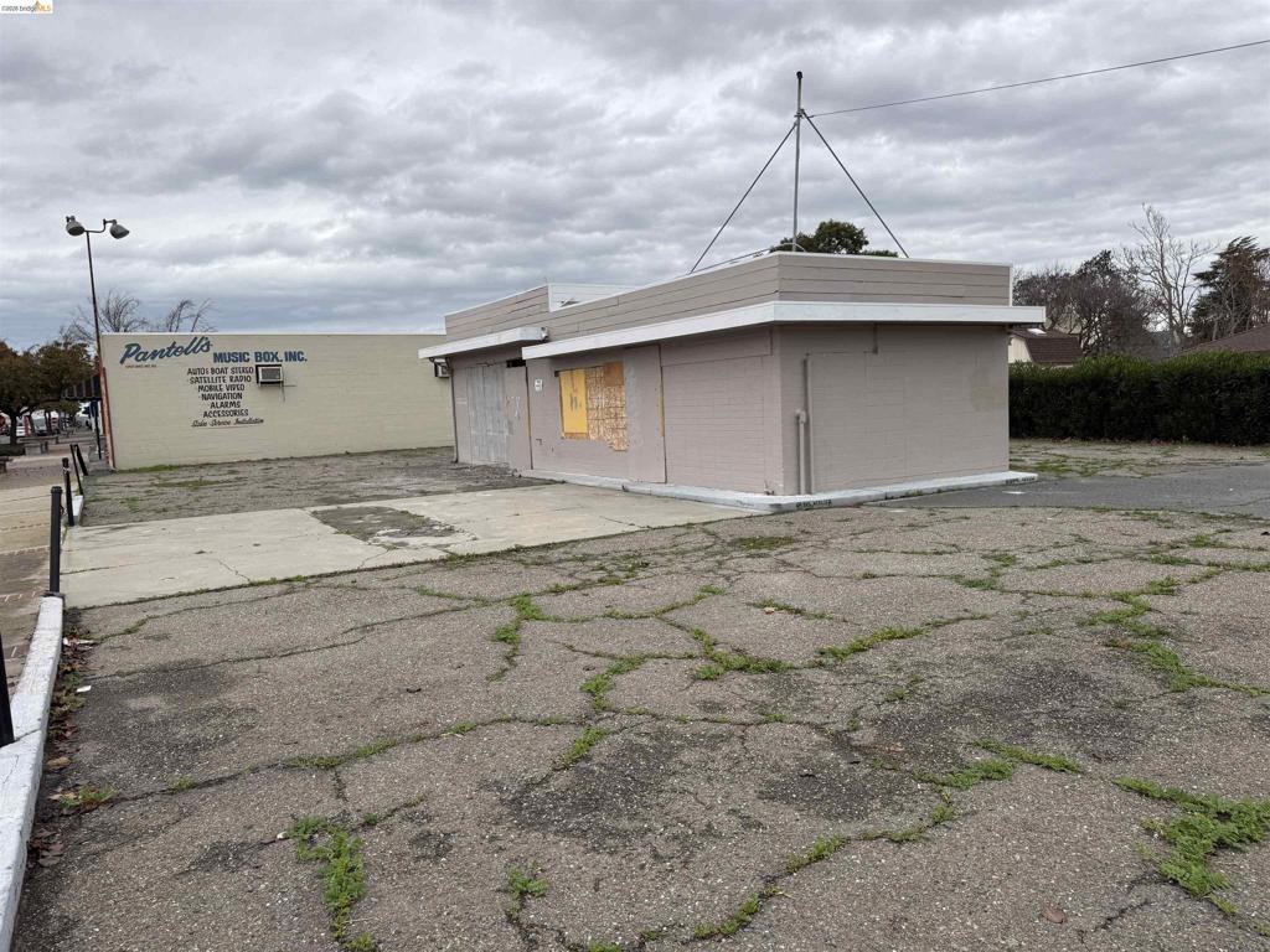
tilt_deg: -4.0
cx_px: 635
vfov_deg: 56.8
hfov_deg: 71.6
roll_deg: +2.3
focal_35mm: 24
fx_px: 881
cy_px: 476
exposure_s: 1/920
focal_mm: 6.76
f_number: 1.78
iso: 80
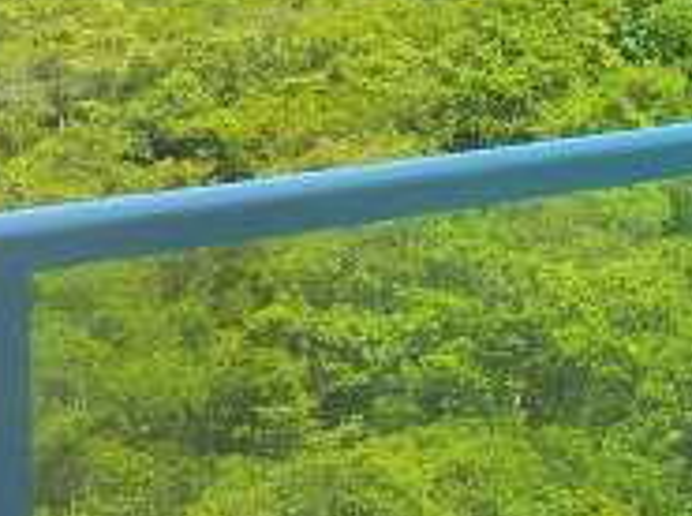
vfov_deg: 13.4
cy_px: -247
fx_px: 2075
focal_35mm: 104
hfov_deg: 18.2
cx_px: 782
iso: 50
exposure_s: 1/513
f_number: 2.8
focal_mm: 5.24
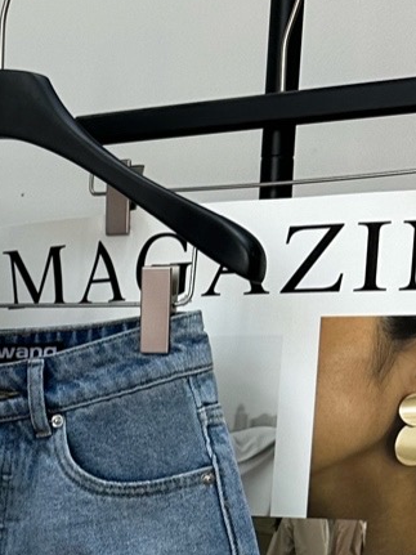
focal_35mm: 95
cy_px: 628
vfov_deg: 19.7
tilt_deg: -9.2
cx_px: -337
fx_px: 1523
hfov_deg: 13.8
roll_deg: -0.6
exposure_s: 1/192
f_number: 1.78
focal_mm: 6.86
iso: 80
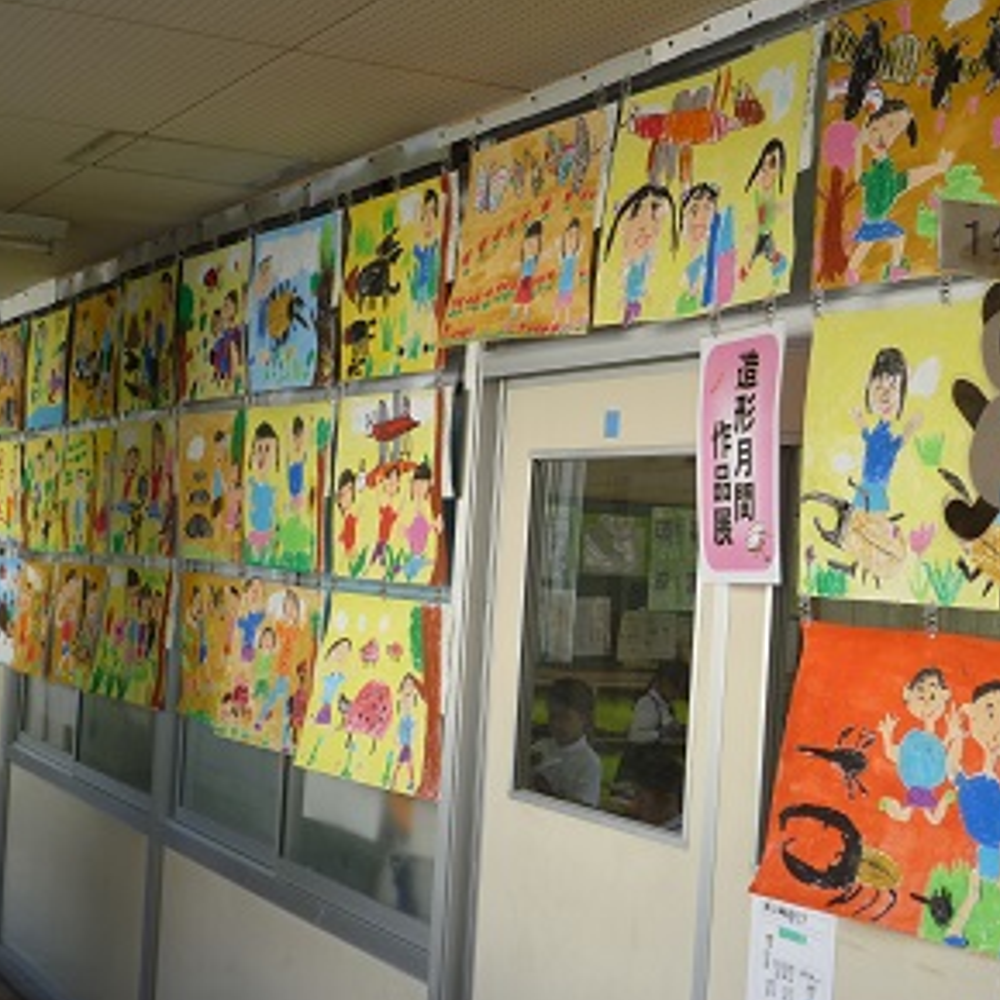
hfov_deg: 26.5
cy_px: 483
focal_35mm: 65
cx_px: 562
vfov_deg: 26.5
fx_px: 2124
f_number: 3.7
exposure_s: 1/40
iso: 80
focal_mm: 9.2
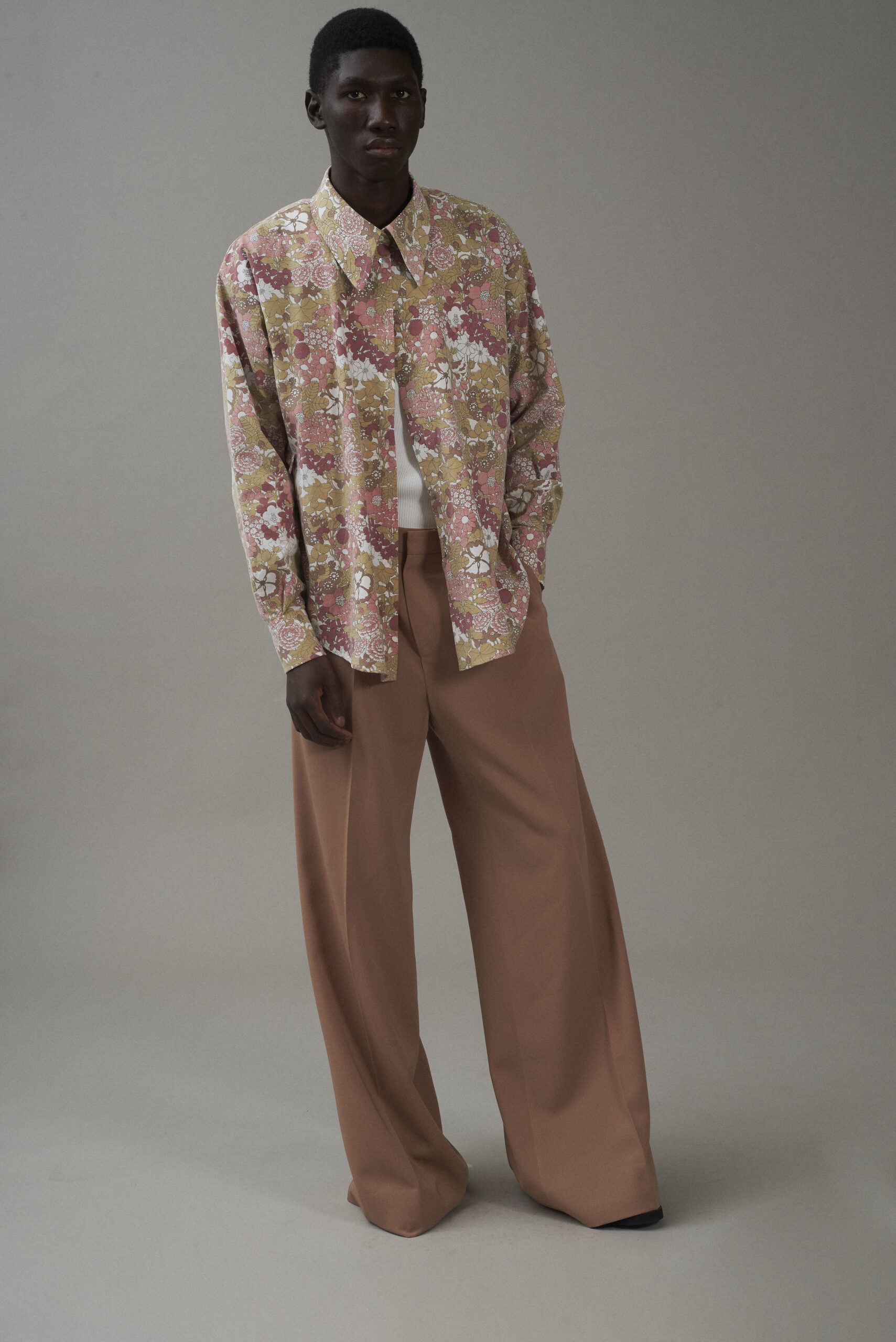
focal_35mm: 65
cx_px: 448
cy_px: 671
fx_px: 2424
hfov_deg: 20.9
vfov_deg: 30.9
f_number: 11
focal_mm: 65
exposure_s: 1/160
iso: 200
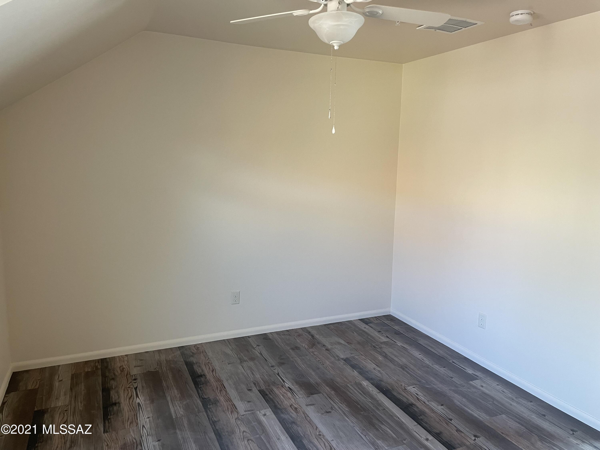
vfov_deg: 53.1
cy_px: 225
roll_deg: -0.7
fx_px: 451
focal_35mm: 26
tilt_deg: -7.3
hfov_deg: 67.3
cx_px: 300
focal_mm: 4.2
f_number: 1.6
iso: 100
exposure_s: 1/60
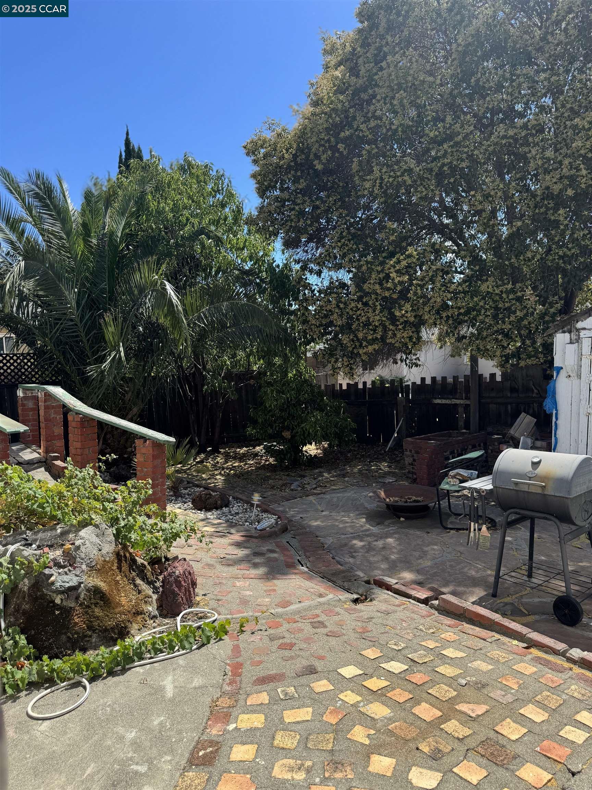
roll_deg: +3.8
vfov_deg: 71.6
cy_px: 395
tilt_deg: -5.5
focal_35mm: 24
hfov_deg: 56.8
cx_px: 296
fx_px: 547
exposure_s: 1/2833
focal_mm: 6.76
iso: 80
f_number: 1.78
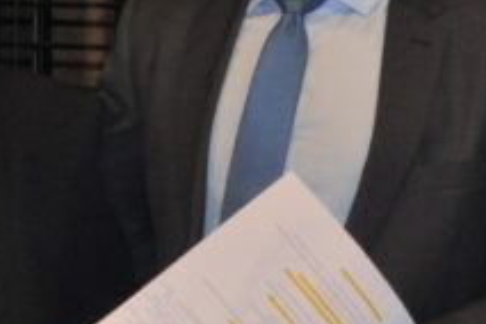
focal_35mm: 245
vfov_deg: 5.6
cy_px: -11
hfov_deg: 8.4
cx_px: 260
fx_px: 3307
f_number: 4.2
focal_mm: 34
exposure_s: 1/60
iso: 800
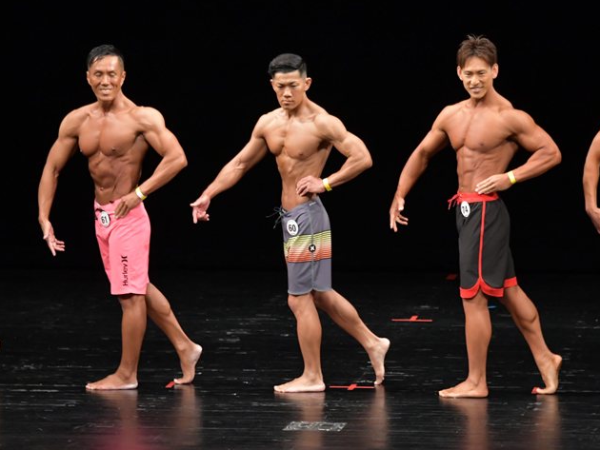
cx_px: 260
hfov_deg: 7.4
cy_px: 209
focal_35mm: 266
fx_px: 4612
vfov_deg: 5.6
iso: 3200
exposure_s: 1/400
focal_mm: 150
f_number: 5.6
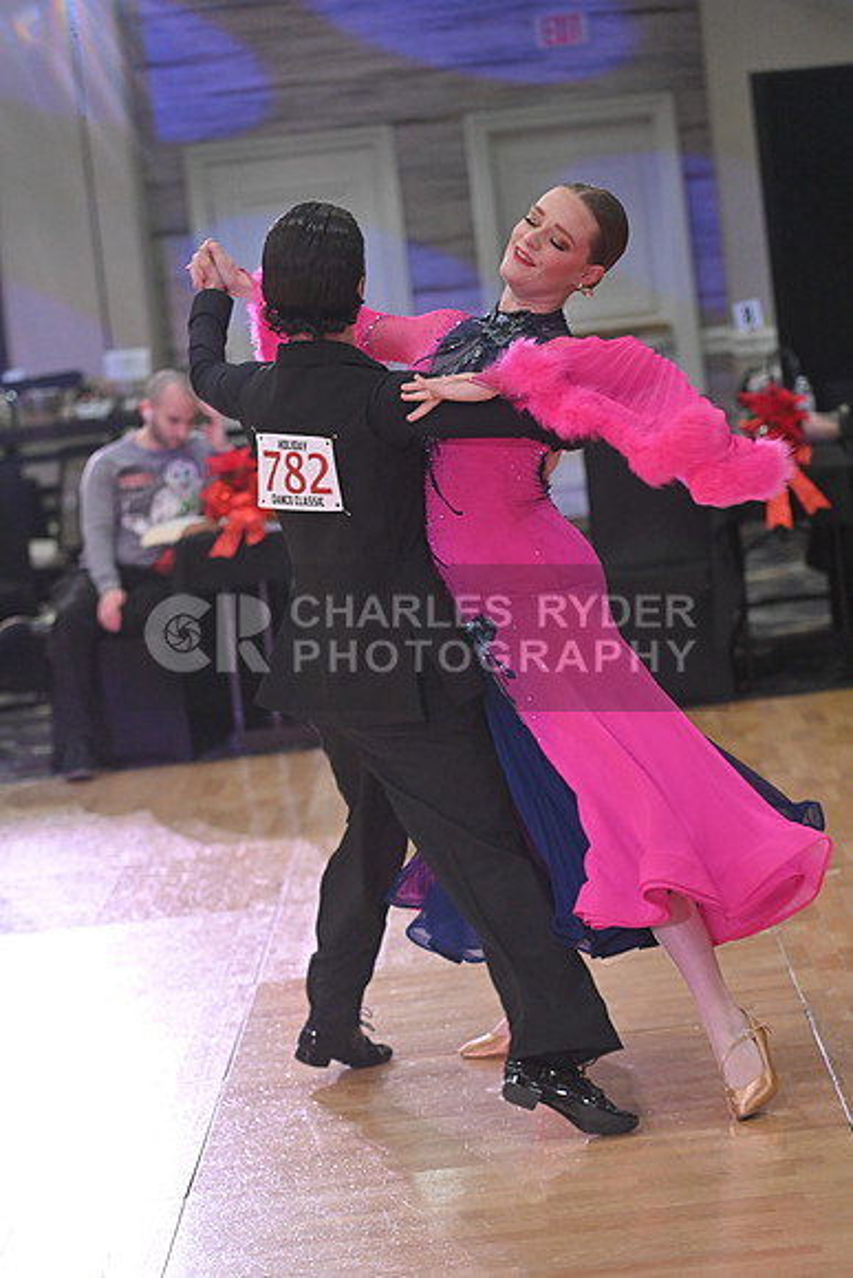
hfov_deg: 11.0
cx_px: 426
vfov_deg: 16.4
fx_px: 4440
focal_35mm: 125
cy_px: 639
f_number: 4.5
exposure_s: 1/400
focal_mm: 125
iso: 3200
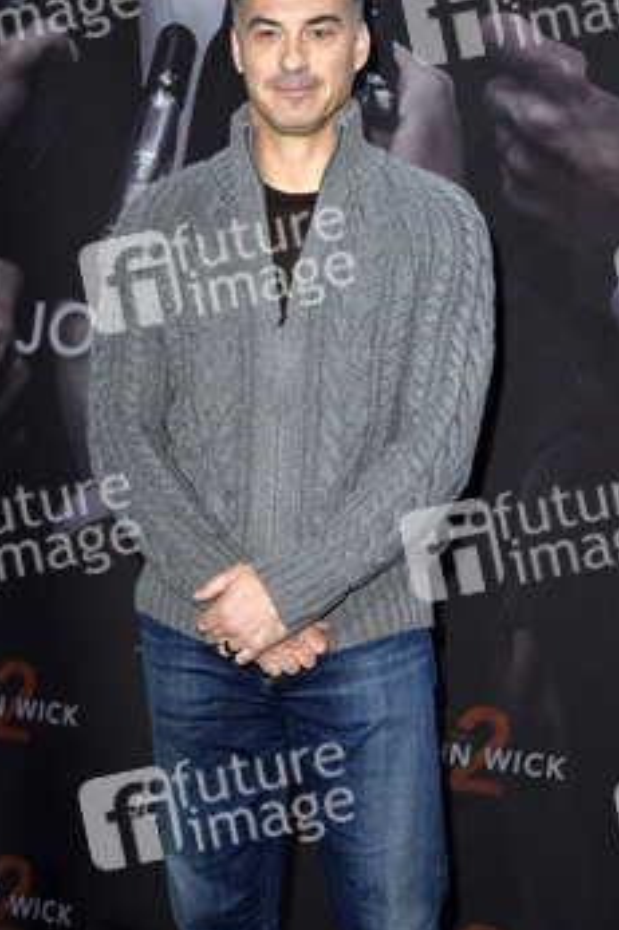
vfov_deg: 19.3
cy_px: 405
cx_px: 295
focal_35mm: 106
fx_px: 2736
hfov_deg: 12.9
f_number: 5.3
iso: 800
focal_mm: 92
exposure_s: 1/160
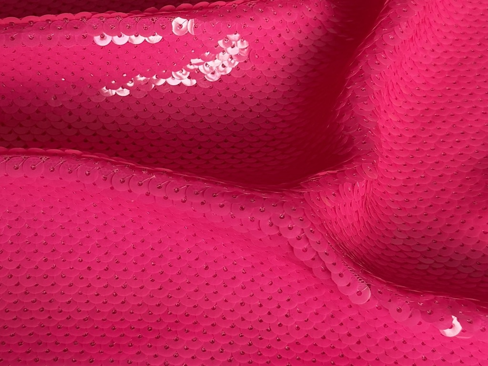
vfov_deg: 56.8
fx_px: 338
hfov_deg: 71.6
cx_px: 244
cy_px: 183
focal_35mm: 24
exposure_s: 1/121
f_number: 1.78
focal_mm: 6.76
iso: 100
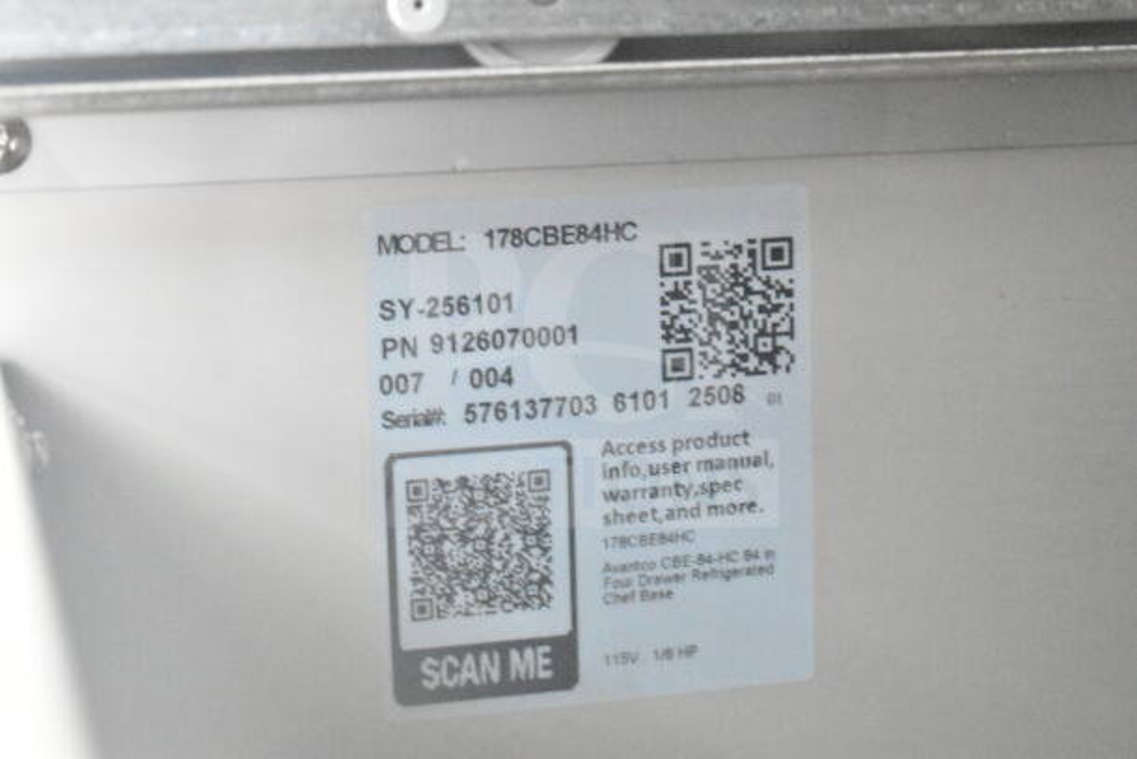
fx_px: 2369
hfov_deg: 27.0
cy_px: 380
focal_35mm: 75
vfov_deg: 18.2
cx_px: 568
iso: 25600
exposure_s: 1/13
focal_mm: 50
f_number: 5.6
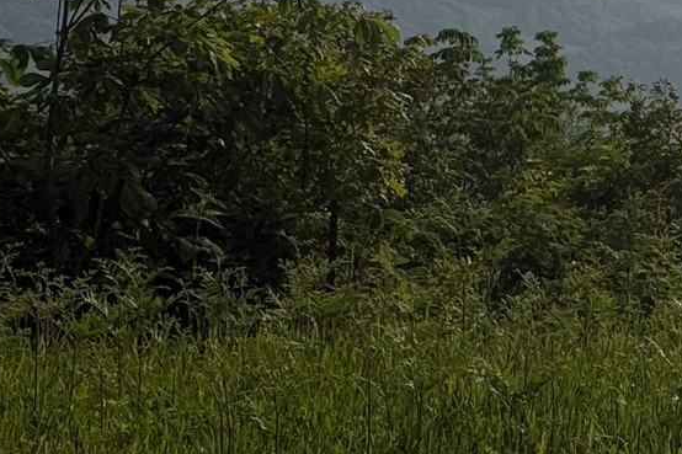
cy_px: -155
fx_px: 3276
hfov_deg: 11.3
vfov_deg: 7.8
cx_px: 1083
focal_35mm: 173
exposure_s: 1/13333
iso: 50
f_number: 1.78
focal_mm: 6.76
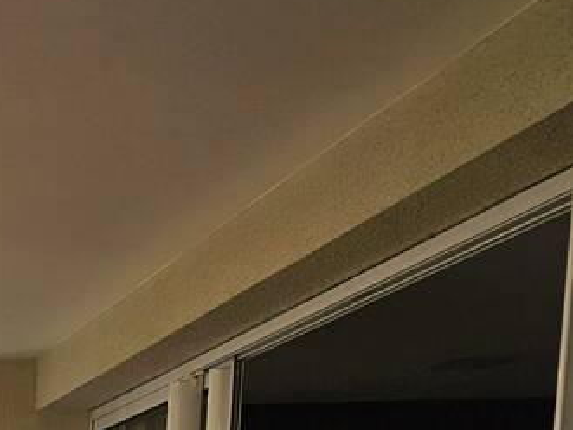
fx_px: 1655
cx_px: -511
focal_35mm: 100
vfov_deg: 12.9
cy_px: 855
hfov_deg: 16.1
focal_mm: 6.3
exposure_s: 1/120
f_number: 1.7
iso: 12
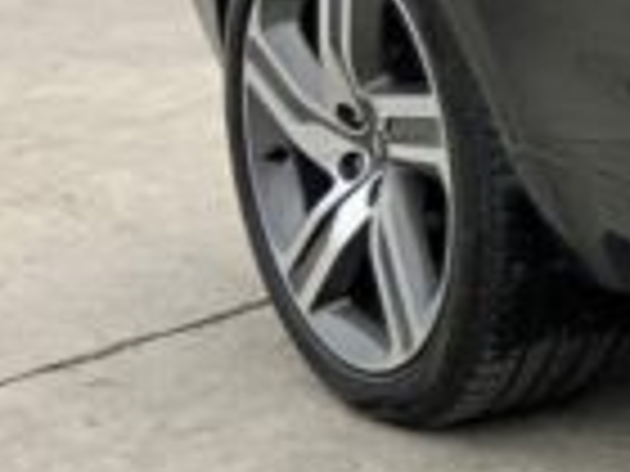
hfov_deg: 7.7
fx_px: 3858
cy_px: -148
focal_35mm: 212
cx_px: 2074
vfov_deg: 6.9
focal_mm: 3
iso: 16
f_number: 1.8
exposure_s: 1/792
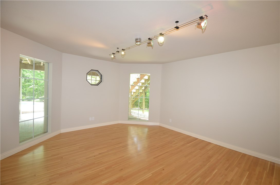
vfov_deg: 77.1
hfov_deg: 100.5
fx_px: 116
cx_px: 140
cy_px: 92
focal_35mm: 15
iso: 320
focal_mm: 10
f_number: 4
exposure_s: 1/60
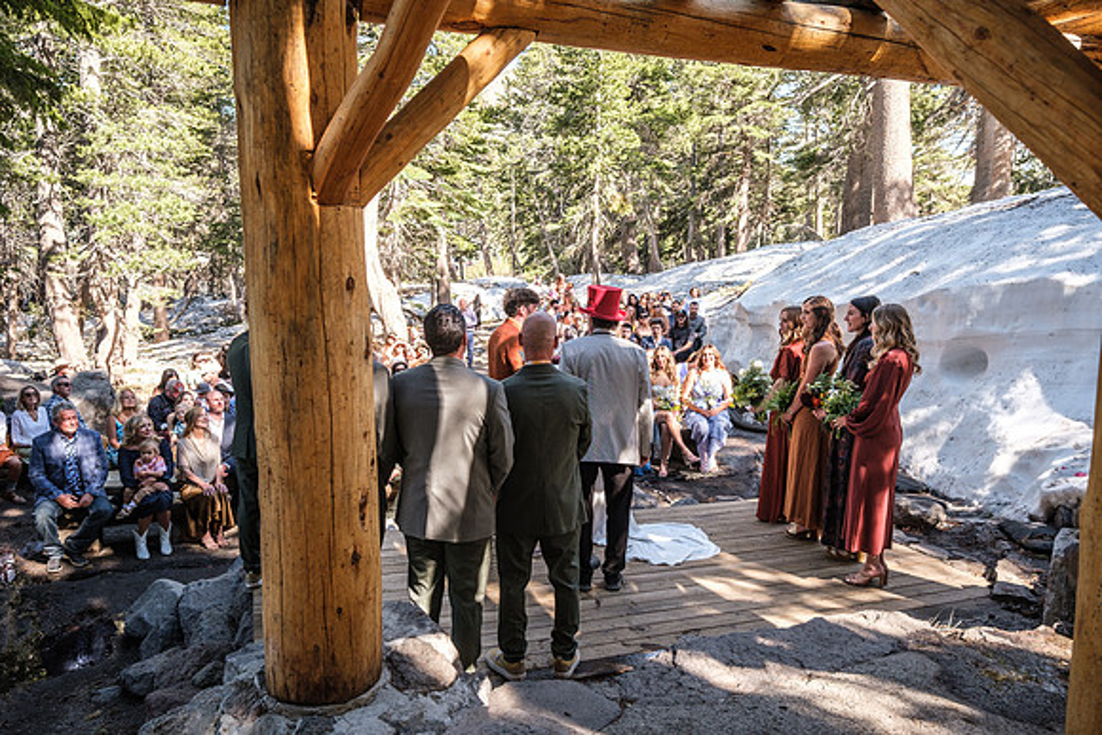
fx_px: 827
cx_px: 551
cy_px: 368
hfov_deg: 67.4
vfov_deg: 48.0
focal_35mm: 27
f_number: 3.6
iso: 250
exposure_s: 1/350
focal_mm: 18
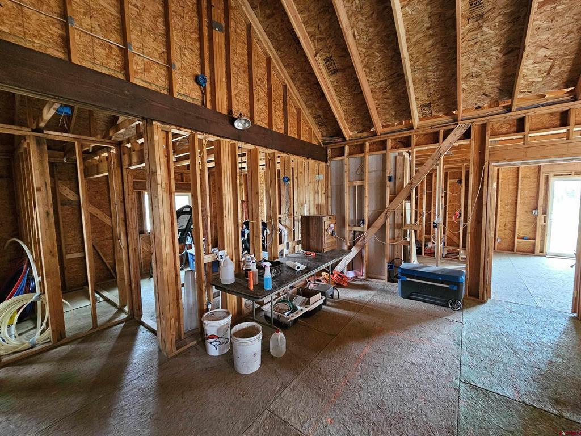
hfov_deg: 106.2
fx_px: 218
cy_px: 218
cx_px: 290
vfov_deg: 89.9
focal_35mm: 13
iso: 640
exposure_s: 1/30
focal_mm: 2.2
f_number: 2.2
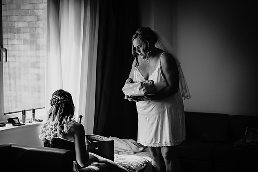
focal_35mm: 85
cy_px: 86
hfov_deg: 23.9
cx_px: 129
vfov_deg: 16.1
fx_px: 609
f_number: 2
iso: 400
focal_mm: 85
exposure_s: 1/2000
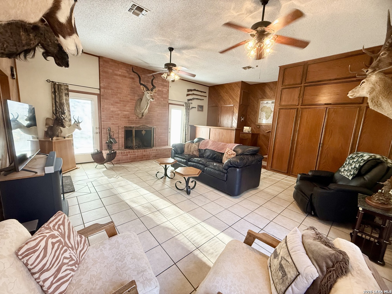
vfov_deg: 85.7
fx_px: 159
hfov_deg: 102.1
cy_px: 147
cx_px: 196
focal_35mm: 14
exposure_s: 1/60
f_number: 2.2
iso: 250
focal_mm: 2.22
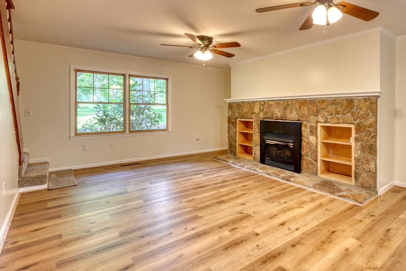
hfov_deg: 81.5
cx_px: 267
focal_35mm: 20
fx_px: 226
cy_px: 111
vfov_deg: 61.5
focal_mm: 10
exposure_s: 1
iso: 100
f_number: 8
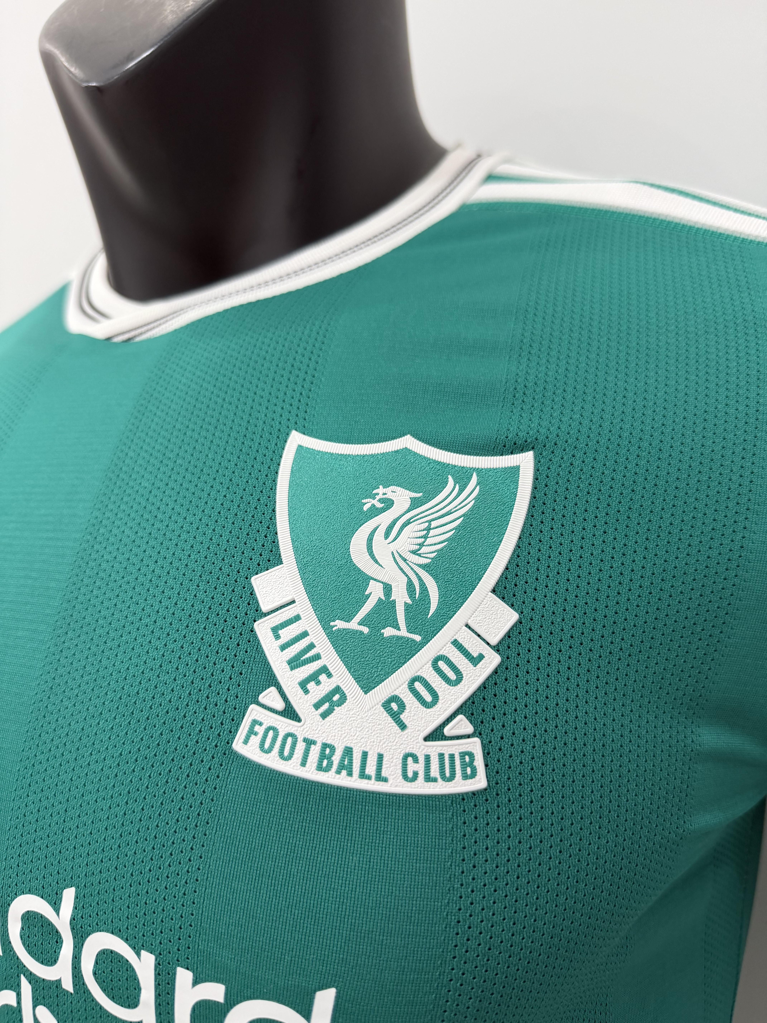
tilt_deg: -3.9
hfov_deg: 56.8
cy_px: 512
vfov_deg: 71.6
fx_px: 709
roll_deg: +2.5
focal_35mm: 24
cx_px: 384
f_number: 1.78
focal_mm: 6.76
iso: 200
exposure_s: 1/100
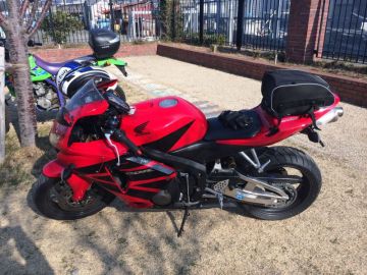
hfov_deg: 60.0
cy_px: 138
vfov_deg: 46.8
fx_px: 318
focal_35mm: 30
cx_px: 184
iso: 40
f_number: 2.2
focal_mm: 4.12
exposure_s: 1/1580
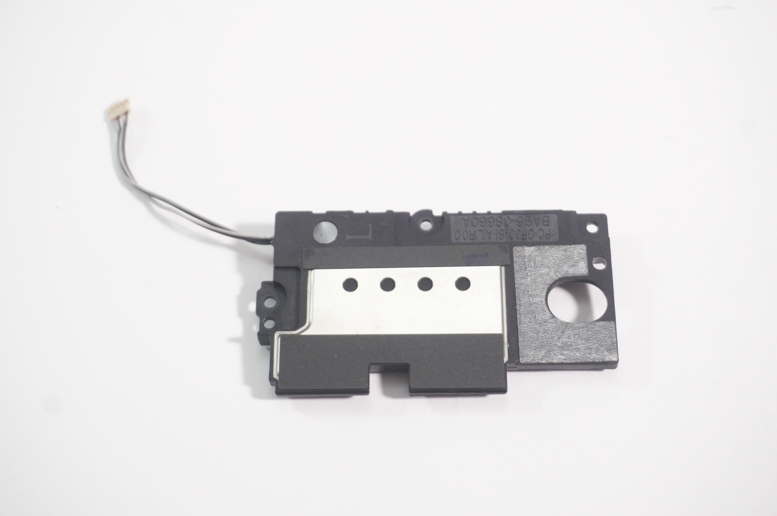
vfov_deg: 22.0
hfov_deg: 32.7
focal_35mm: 62
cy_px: 258
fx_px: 1326
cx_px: 388
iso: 800
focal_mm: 41
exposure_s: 1/30
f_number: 5.6
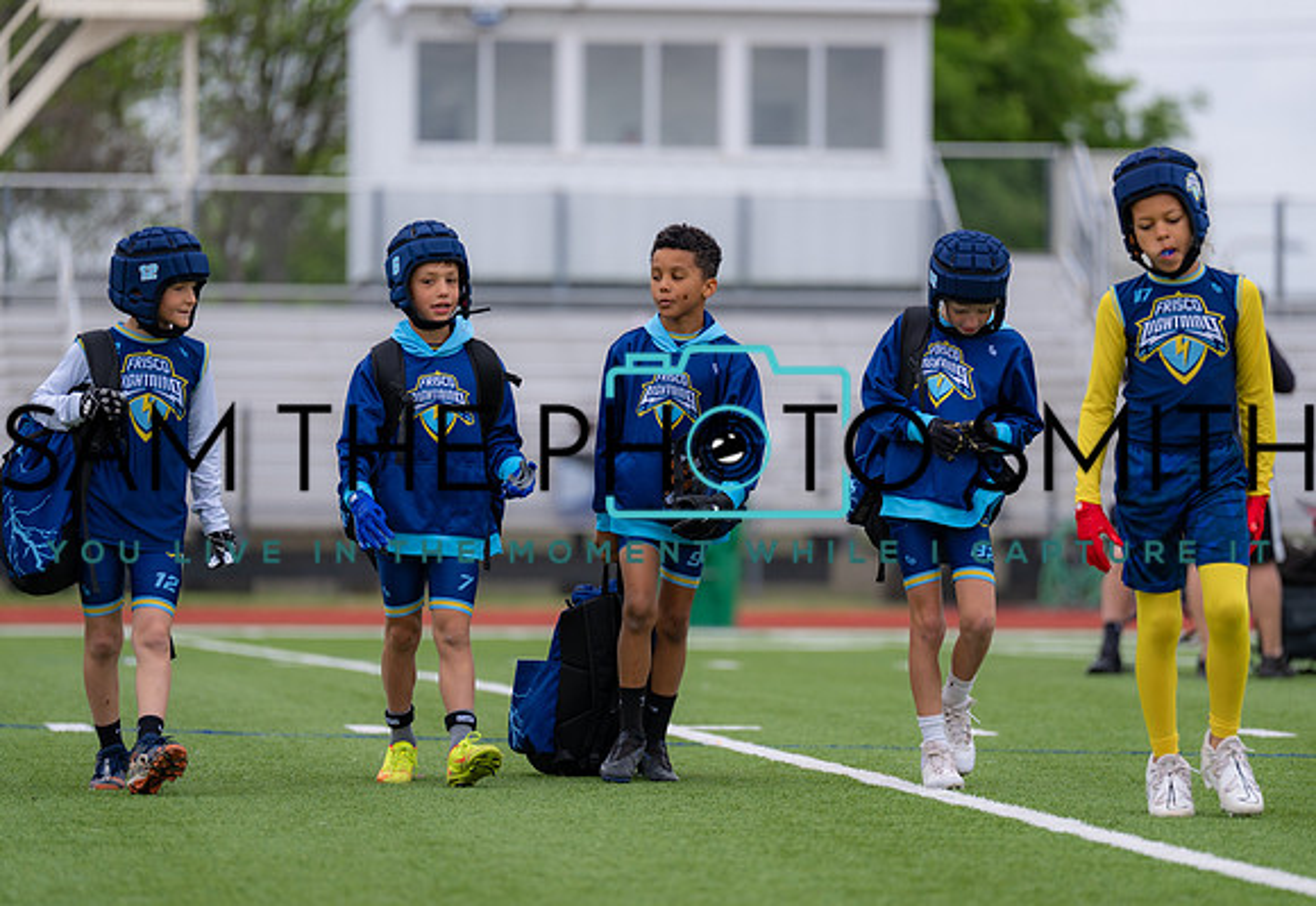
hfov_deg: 9.6
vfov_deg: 6.6
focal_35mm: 213
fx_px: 7851
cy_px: 452
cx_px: 680
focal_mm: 200
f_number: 2.8
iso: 125
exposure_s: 1/320
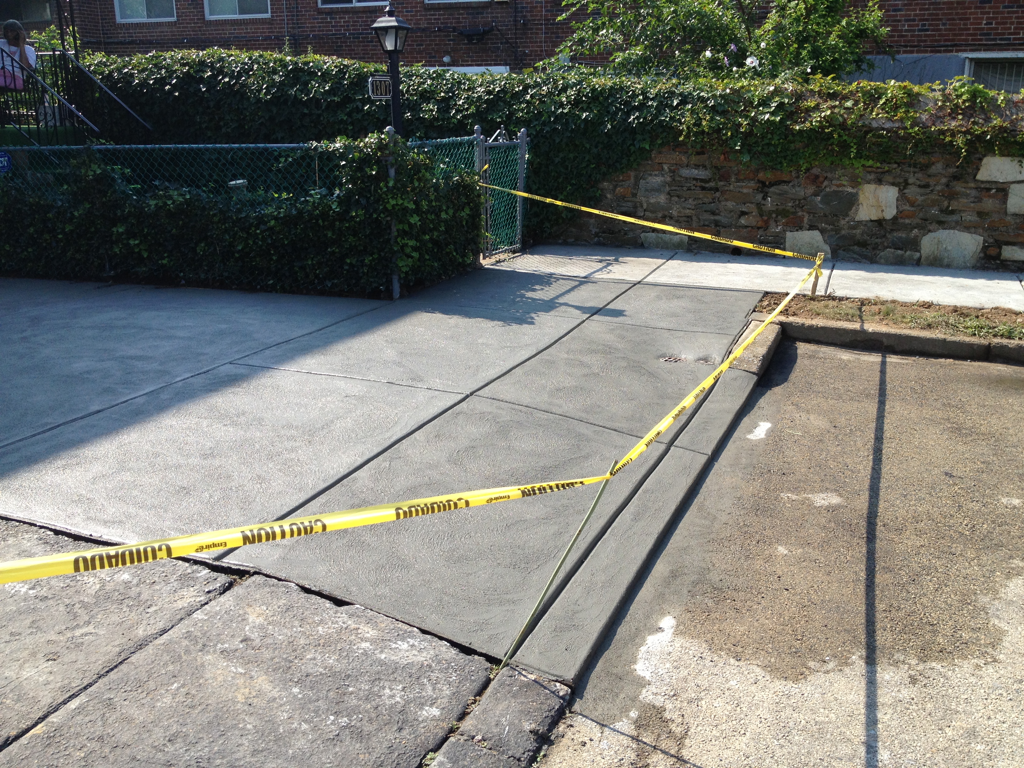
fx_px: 1035
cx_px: 512
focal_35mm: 35
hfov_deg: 52.6
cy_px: 384
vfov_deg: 40.7
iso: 50
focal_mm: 4.28
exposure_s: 1/876
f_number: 2.4
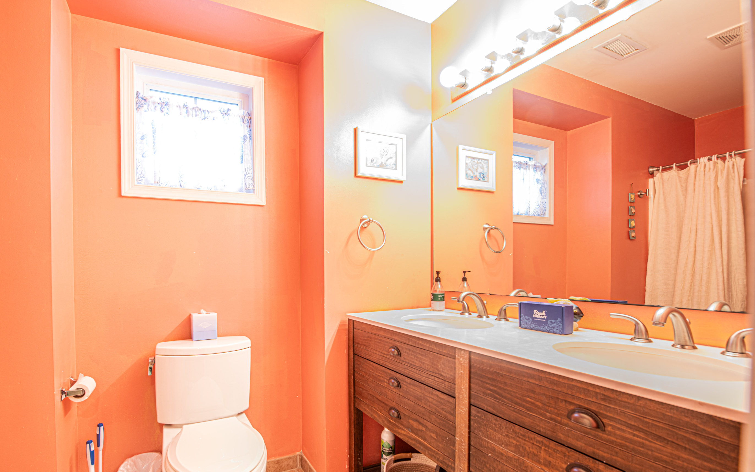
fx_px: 350
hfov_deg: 93.7
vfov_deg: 67.5
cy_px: 276
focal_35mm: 17
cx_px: 323
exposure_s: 3
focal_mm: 14
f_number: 9
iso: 64
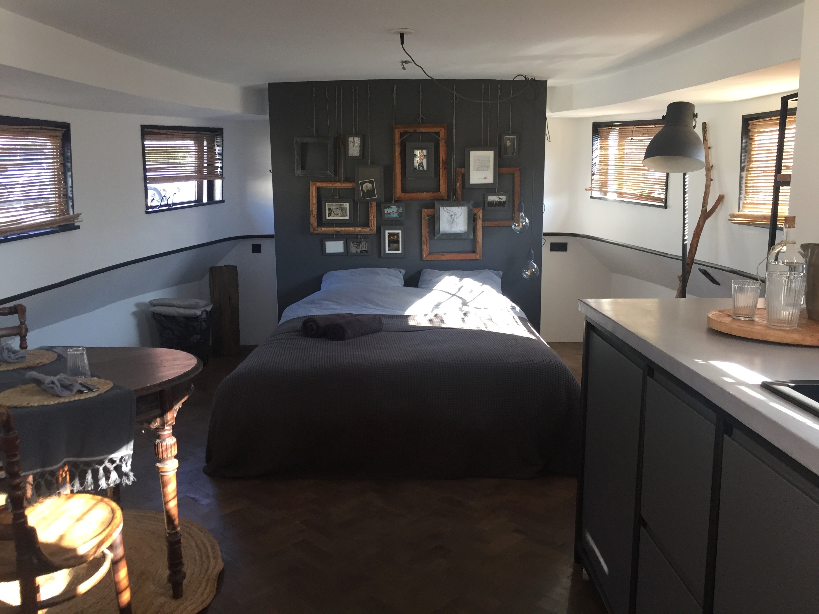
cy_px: 307
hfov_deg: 61.7
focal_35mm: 29
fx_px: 686
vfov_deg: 48.2
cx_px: 410
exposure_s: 1/33
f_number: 2.2
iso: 64
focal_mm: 4.15
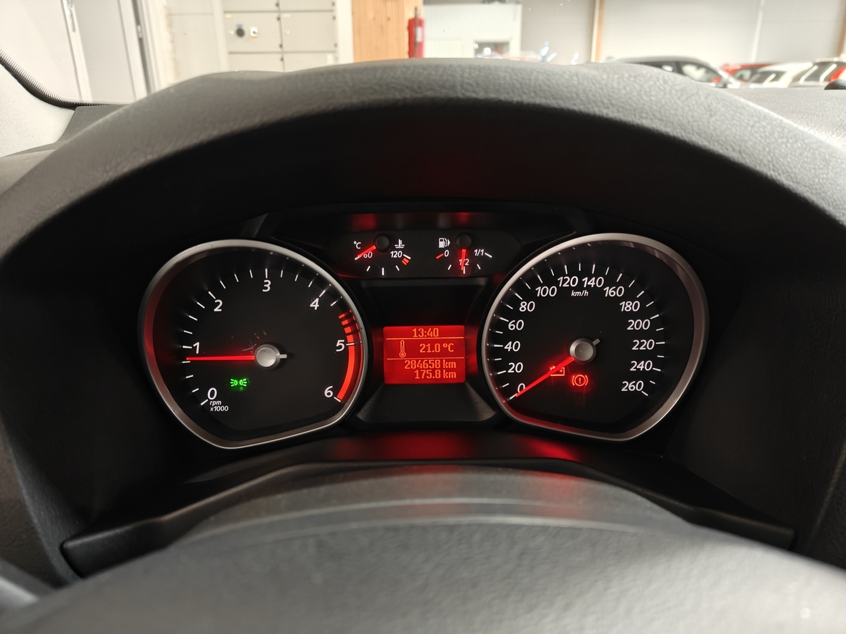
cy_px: 317
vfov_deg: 56.8
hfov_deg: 71.6
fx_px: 587
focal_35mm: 24
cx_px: 423
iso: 200
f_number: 1.8
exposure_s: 1/24
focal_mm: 5.59
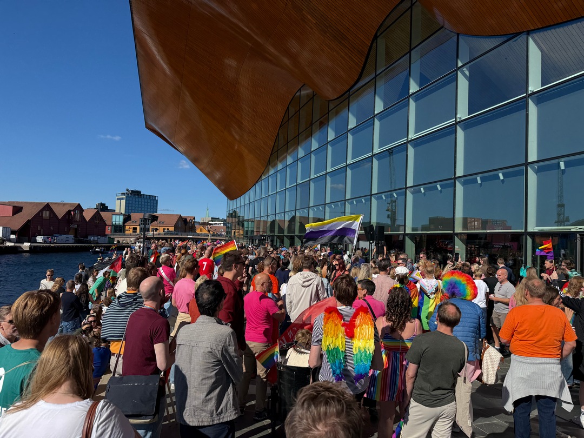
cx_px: 292
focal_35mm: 24
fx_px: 405
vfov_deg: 56.8
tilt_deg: +1.5
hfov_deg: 71.6
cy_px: 219
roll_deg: -2.1
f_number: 1.78
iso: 80
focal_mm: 6.76
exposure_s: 1/4405
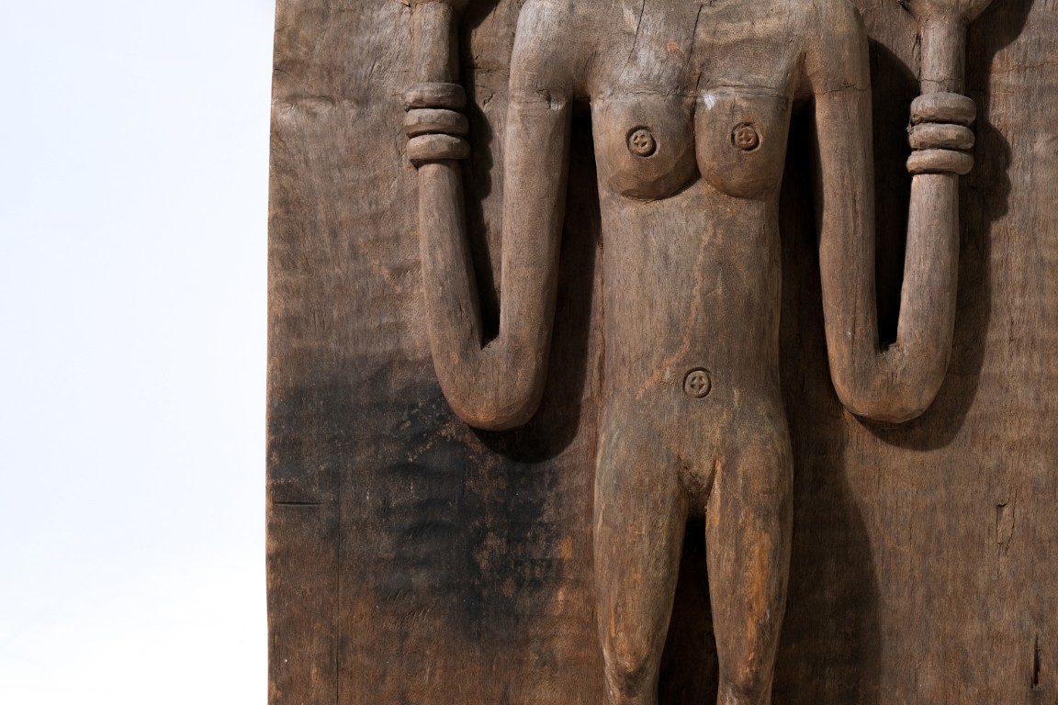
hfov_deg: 34.5
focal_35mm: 58
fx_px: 1704
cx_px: 529
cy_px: 352
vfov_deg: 23.4
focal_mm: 38.8
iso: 200
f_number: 5.6
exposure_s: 1/125
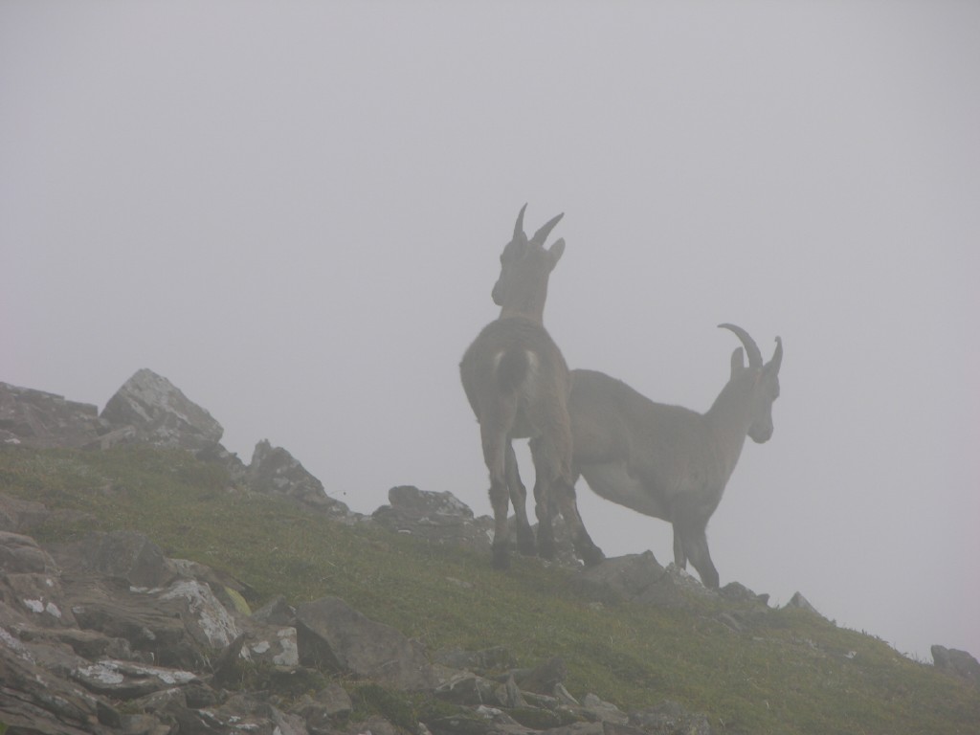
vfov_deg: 5.3
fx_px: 7927
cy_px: 368
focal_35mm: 280
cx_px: 490
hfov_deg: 7.1
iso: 50
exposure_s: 1/233
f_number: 5.3
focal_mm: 71.2
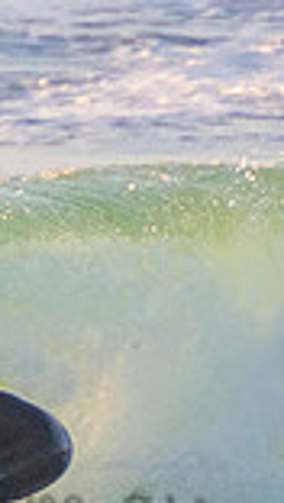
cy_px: 482
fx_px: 32328
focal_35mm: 2420
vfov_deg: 0.9
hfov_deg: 0.5
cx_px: -136
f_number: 5.6
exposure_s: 1/1250
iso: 720
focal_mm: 400
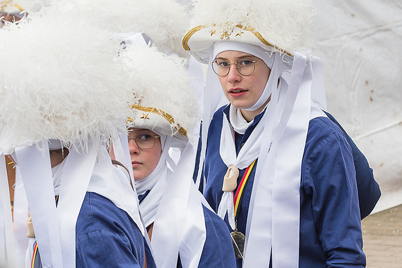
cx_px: 201
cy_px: 134
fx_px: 1641
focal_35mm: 147
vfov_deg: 9.3
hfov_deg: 14.0
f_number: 8
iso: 800
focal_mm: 98
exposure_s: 1/320
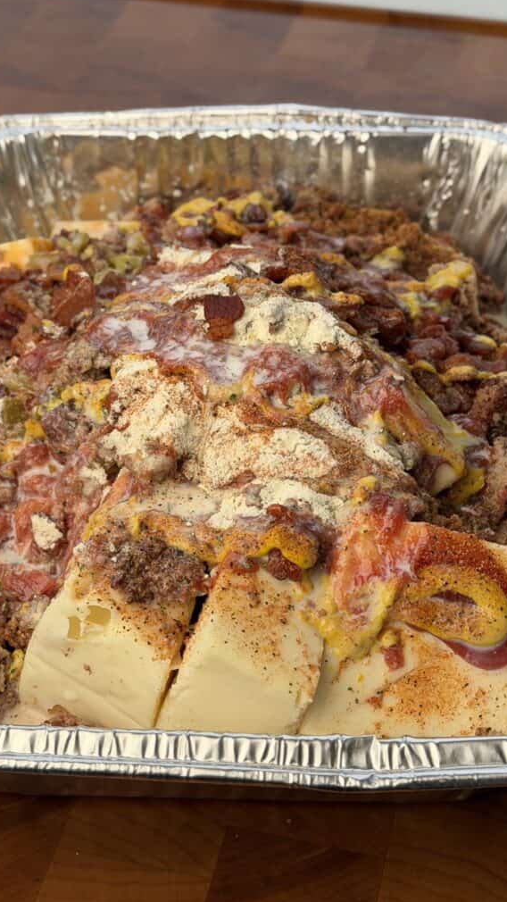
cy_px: 447
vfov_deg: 39.2
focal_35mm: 53
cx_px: 246
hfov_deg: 22.6
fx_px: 1267
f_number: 1.78
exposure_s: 1/398
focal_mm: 6.76
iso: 64
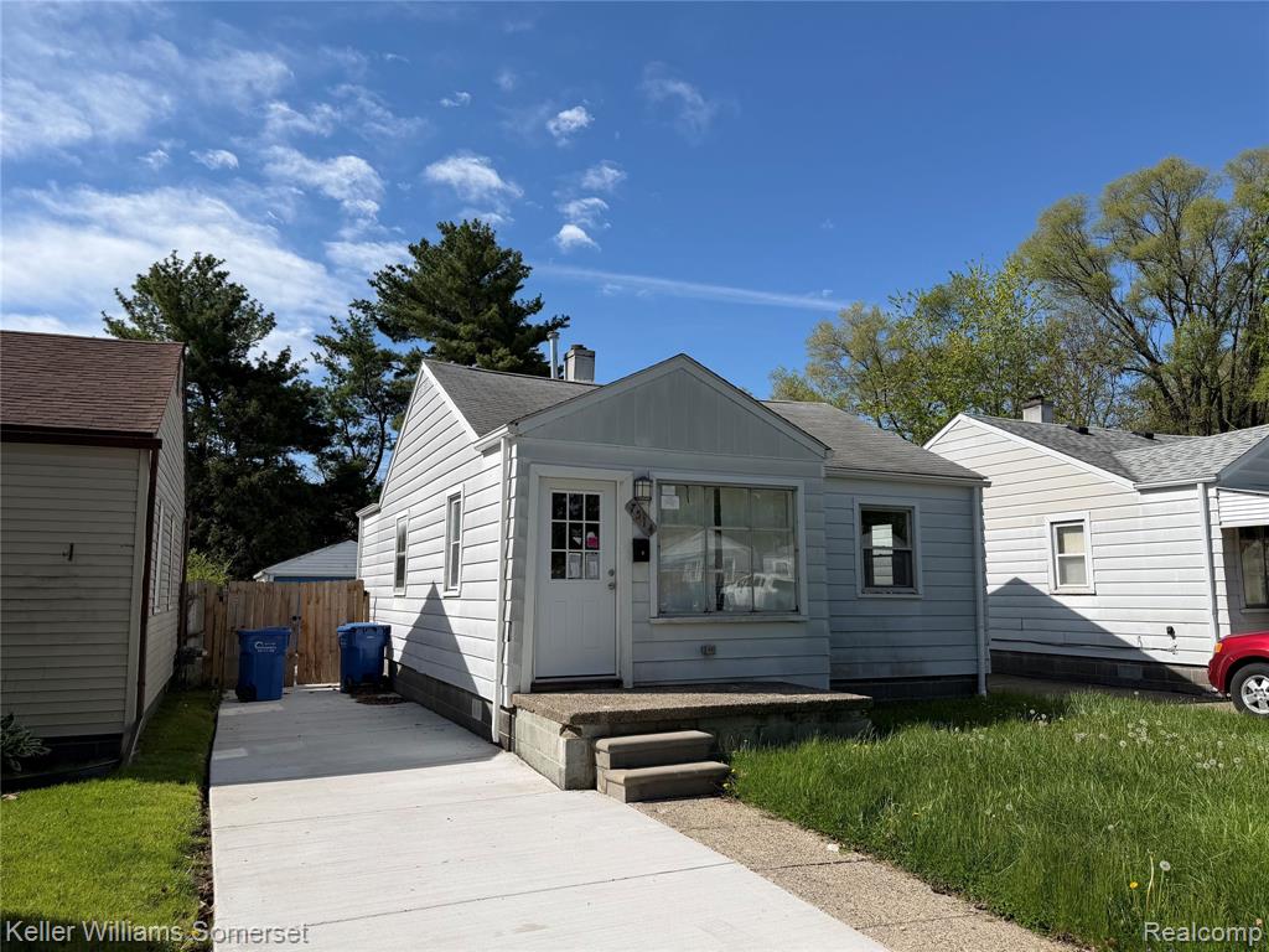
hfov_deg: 71.6
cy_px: 476
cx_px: 634
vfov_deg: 56.8
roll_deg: -0.2
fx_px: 880
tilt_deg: +7.6
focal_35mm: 24
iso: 80
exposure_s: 1/5714
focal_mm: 6.76
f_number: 1.78
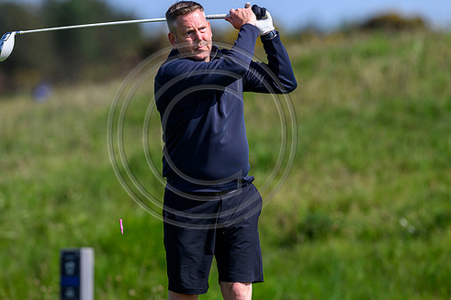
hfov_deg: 4.4
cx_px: 202
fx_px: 5923
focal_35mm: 473
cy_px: 133
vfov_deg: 2.9
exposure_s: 1/4000
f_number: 4.5
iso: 500
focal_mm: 400
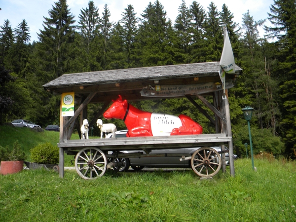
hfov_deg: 63.4
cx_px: 148
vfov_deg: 49.7
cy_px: 111
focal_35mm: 28
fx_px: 239
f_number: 3.5
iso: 80
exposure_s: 1/580
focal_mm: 5
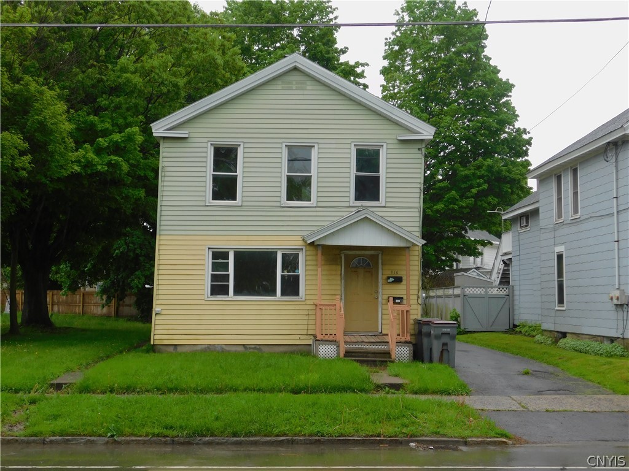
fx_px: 927
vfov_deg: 28.6
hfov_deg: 37.5
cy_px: 236
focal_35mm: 51
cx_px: 314
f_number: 3.8
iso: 125
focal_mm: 9
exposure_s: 1/100
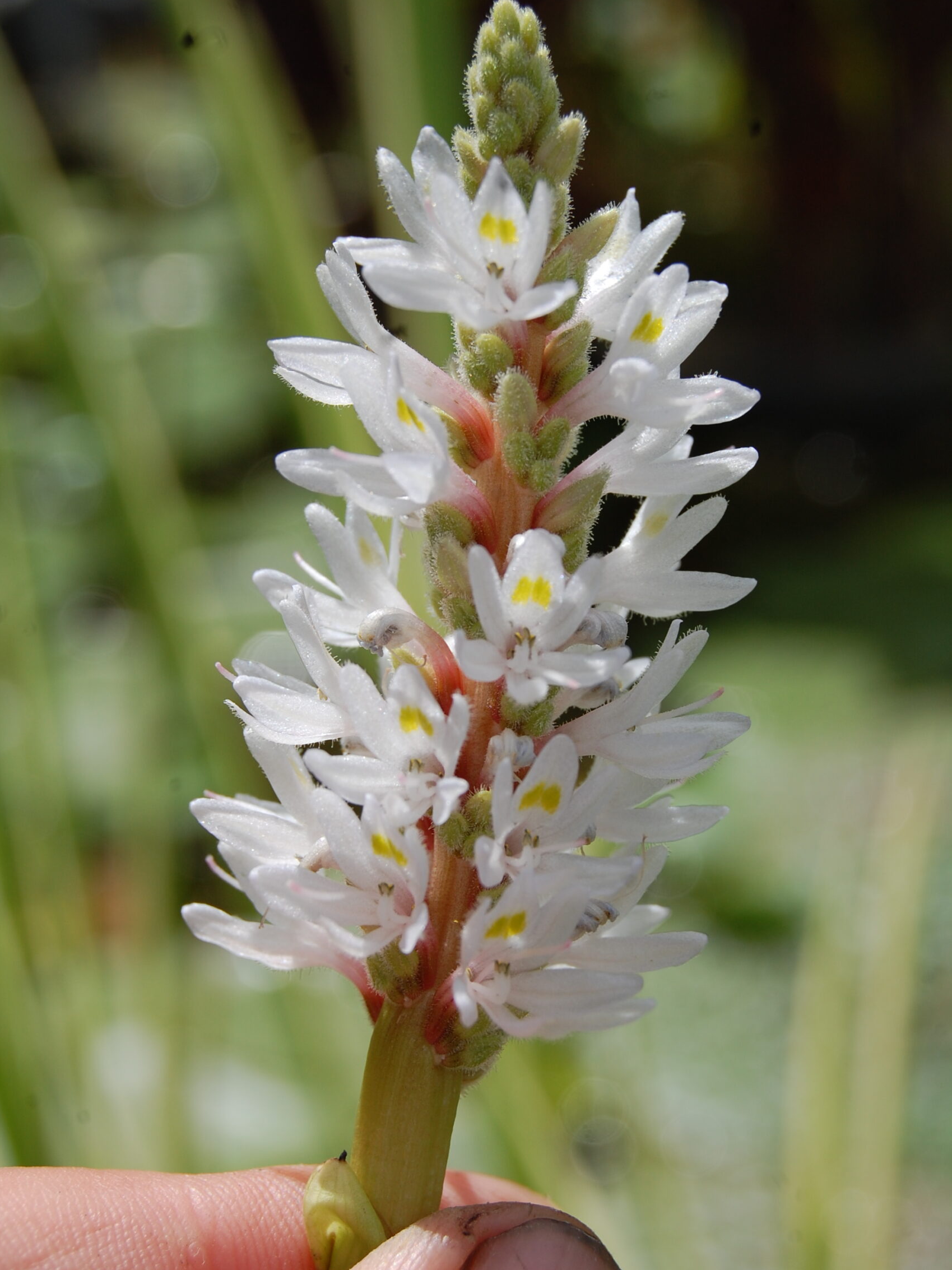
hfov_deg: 16.5
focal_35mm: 90
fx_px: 3284
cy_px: 634
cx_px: 476
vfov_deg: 21.9
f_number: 10
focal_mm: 55
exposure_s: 1/400
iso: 200
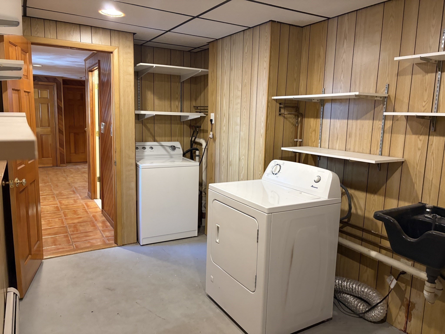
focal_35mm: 26
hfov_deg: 67.3
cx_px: 222
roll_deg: -1.4
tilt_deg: -6.4
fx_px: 334
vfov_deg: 53.1
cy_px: 167
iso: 320
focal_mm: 5.96
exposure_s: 1/60
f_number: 1.6
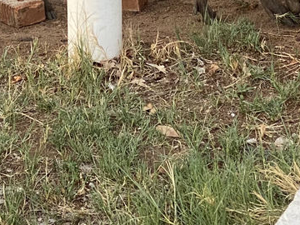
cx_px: 82
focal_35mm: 231
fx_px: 2002
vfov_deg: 6.3
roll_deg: +0.2
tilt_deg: -10.1
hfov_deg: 8.6
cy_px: -188
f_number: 2
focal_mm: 6
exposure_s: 1/121
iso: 50
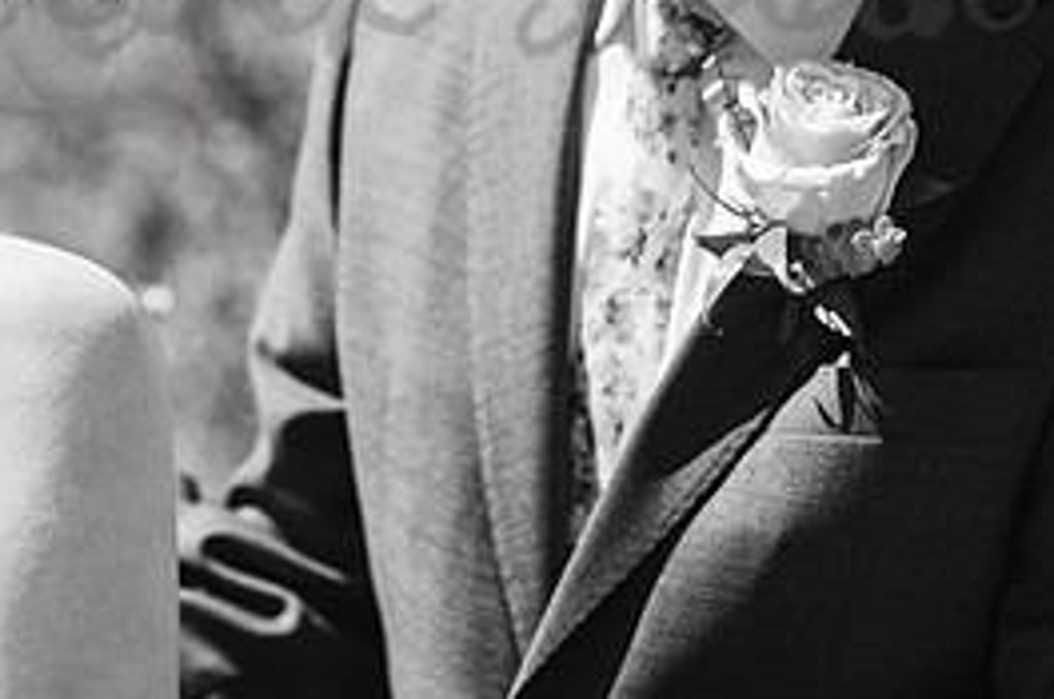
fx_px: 5465
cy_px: -56
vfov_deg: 7.3
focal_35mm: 187
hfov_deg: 10.9
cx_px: 60
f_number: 3.2
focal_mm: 85
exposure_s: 1/800
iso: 100
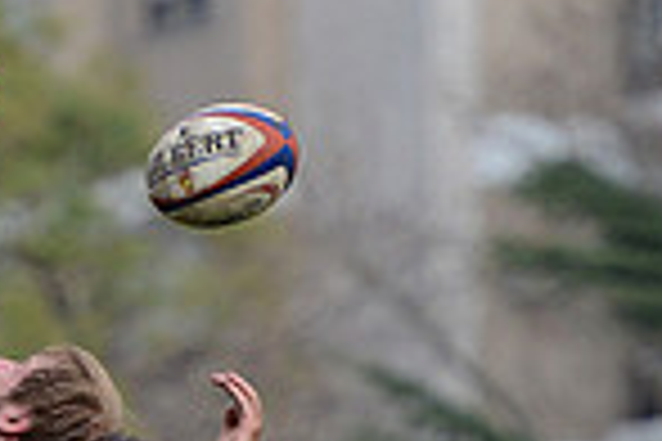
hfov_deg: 2.2
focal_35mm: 945
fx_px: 17376
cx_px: -59
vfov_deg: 1.5
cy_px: 853
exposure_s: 1/2000
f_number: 4
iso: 800
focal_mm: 240
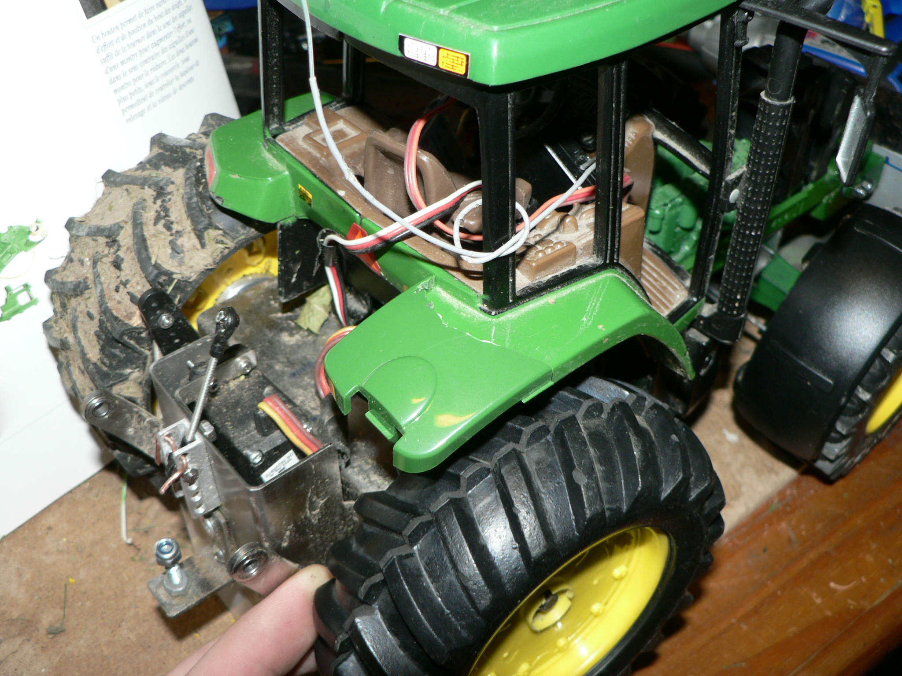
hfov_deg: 51.4
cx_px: 451
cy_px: 338
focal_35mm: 36
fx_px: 938
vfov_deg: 39.7
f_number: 2.8
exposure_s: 1/125
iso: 100
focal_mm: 6
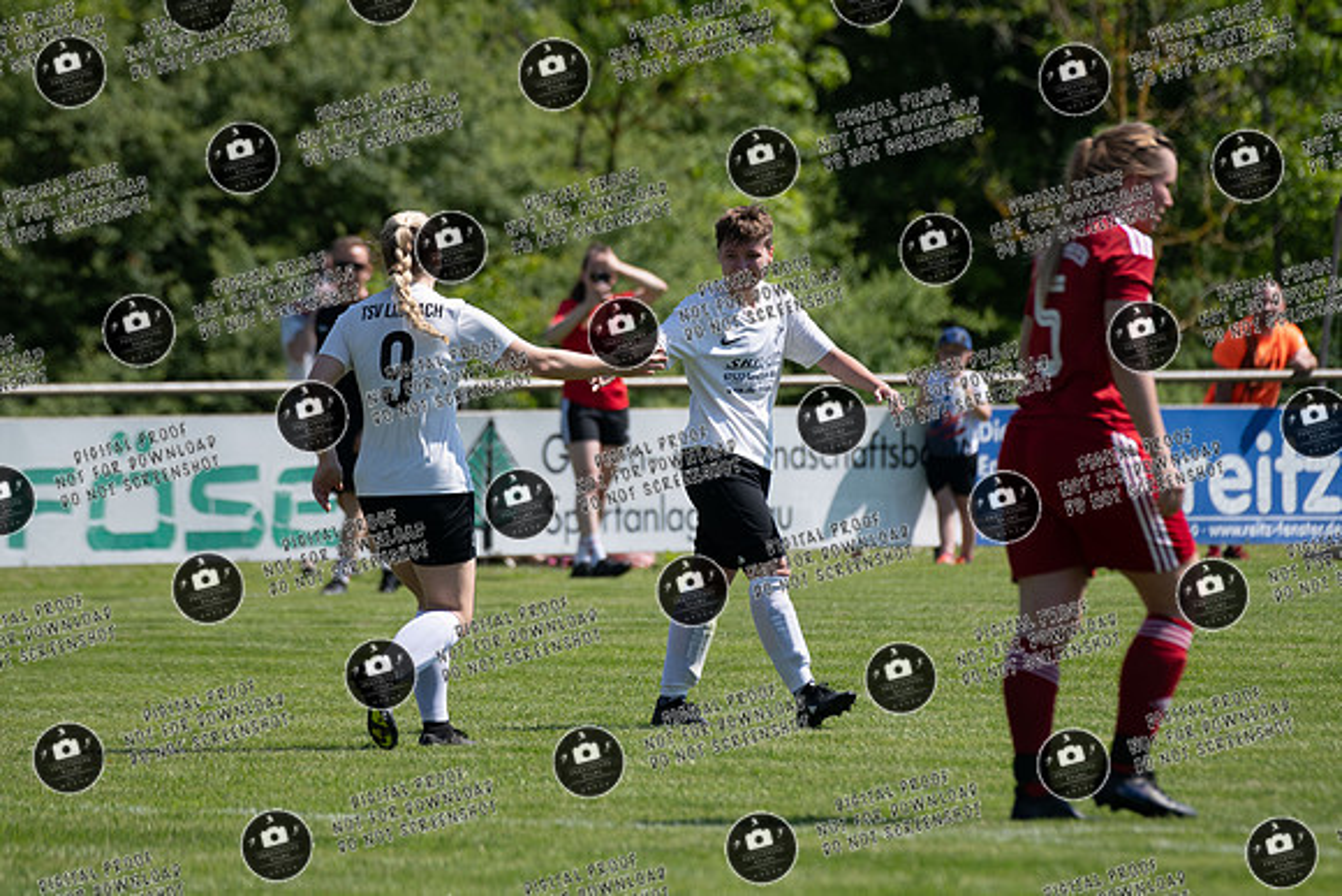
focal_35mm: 379
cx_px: 682
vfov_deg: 3.6
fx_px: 14150
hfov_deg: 5.4
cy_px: 382
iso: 320
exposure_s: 1/1600
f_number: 5.6
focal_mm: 330
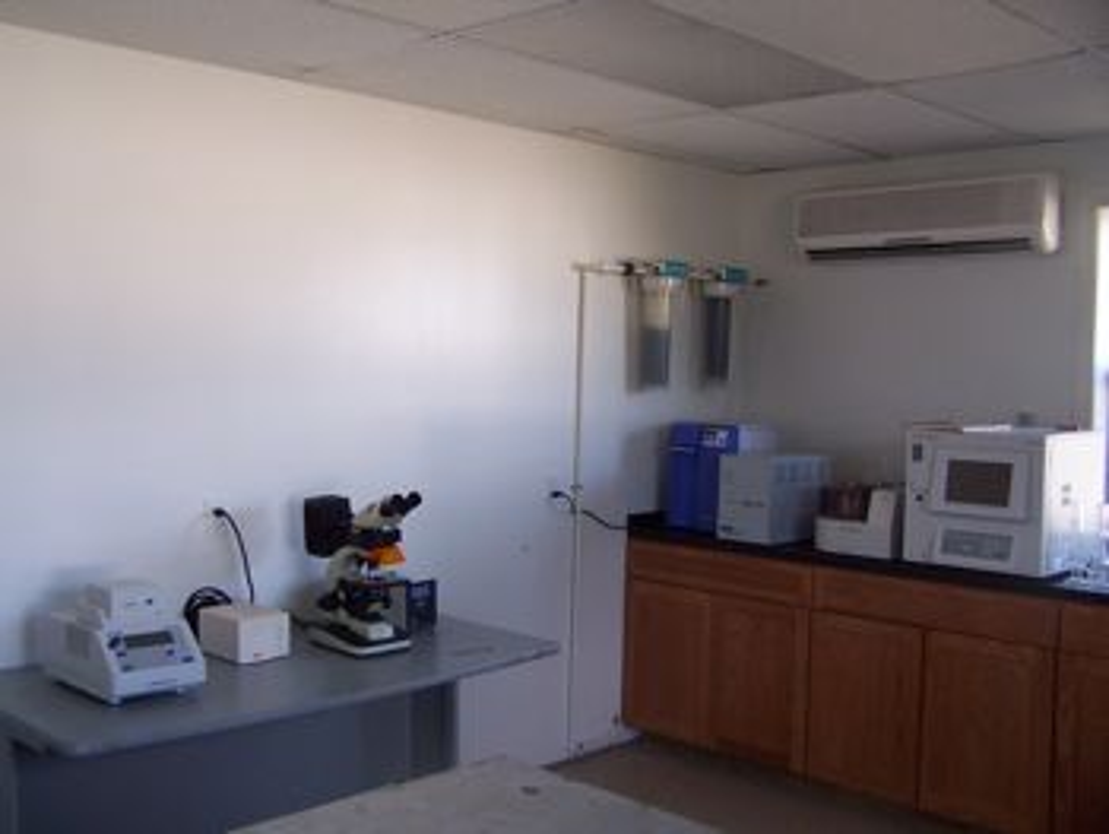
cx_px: 554
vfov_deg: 37.8
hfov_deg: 48.9
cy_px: 417
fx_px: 1218
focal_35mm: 38
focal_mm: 6.3
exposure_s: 1/45
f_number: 2.8
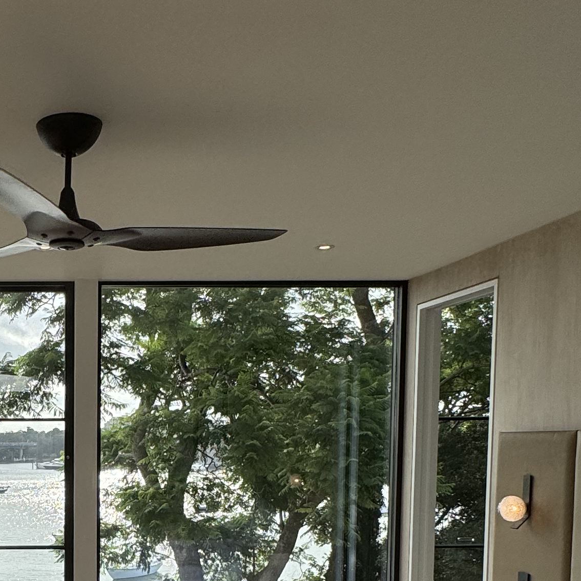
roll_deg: -0.6
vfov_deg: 36.5
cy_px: 498
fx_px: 836
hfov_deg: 35.0
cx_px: 8
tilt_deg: -3.8
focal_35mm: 44
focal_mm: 2.22
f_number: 2.2
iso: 50
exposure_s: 1/1198
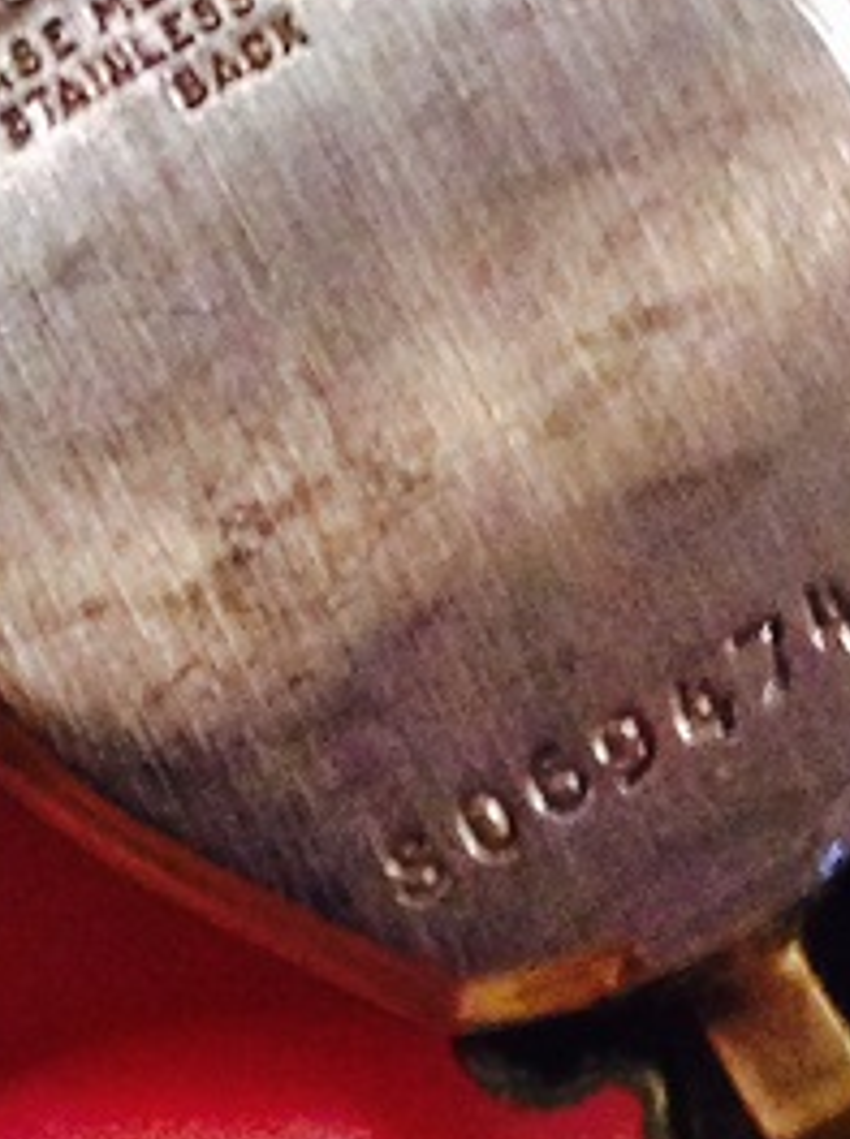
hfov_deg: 29.0
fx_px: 1642
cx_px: 373
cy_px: 449
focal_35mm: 50
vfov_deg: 38.1
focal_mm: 4.12
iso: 320
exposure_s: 1/20
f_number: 2.4
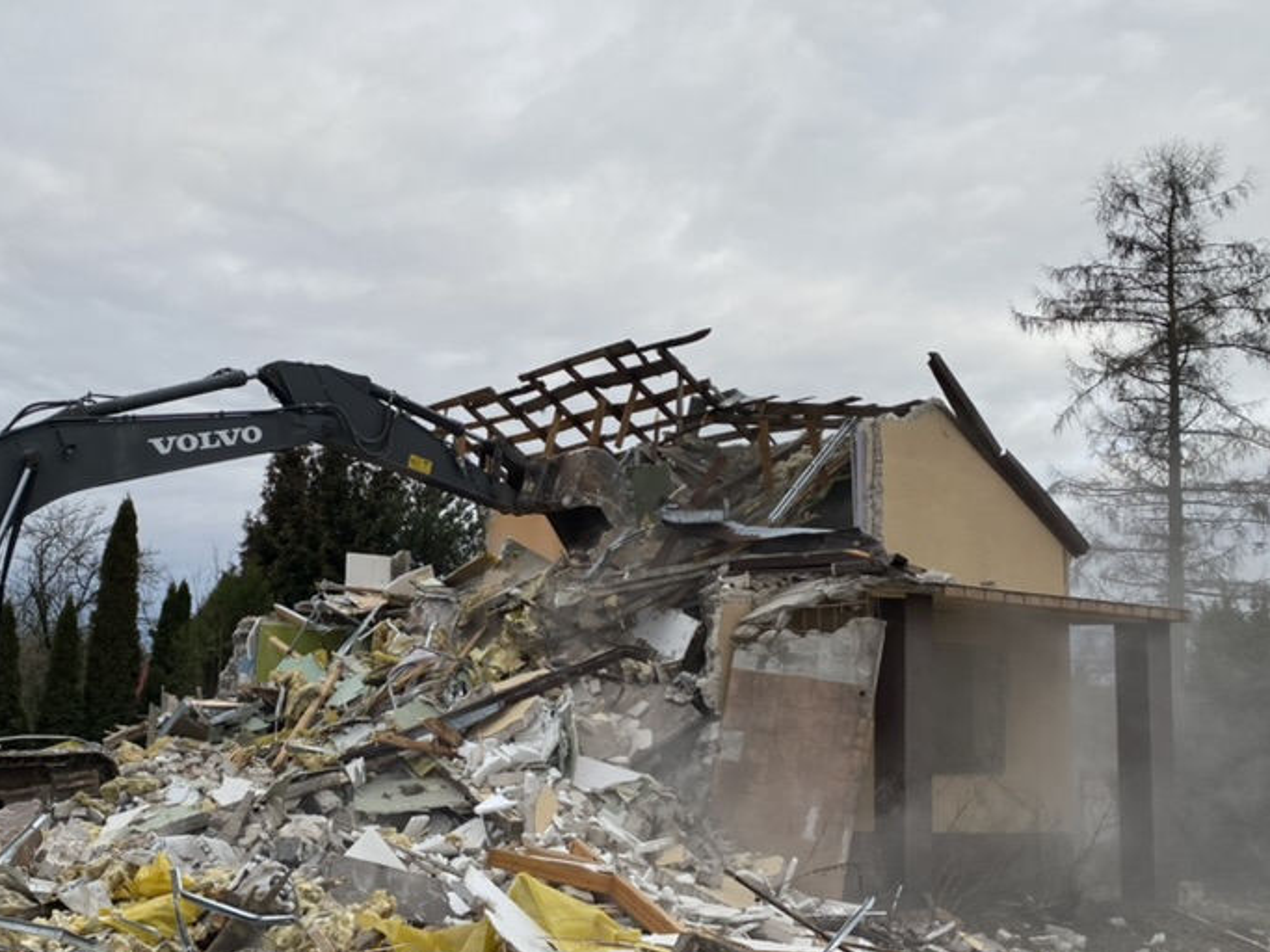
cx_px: 396
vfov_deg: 36.8
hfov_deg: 46.9
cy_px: 504
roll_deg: +1.0
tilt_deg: +9.5
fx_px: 1431
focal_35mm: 39
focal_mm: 4.25
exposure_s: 1/673
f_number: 1.8
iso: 32
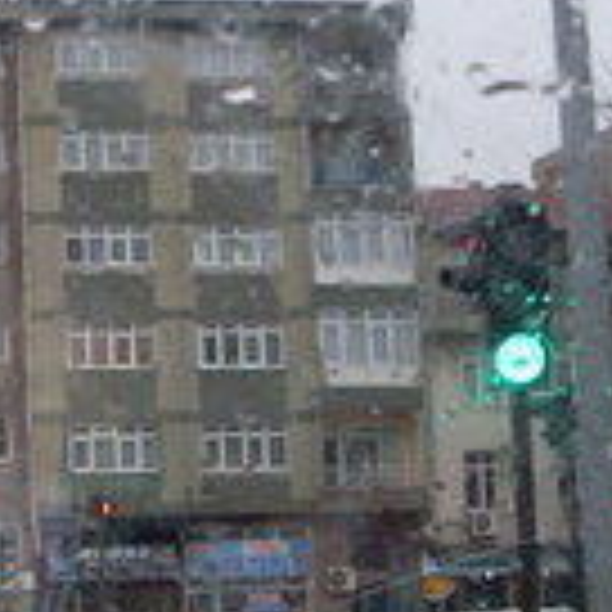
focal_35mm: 99
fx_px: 1980
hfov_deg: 16.7
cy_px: 405
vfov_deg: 17.5
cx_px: -158
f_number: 2.8
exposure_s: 1/180
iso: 80
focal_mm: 6.3
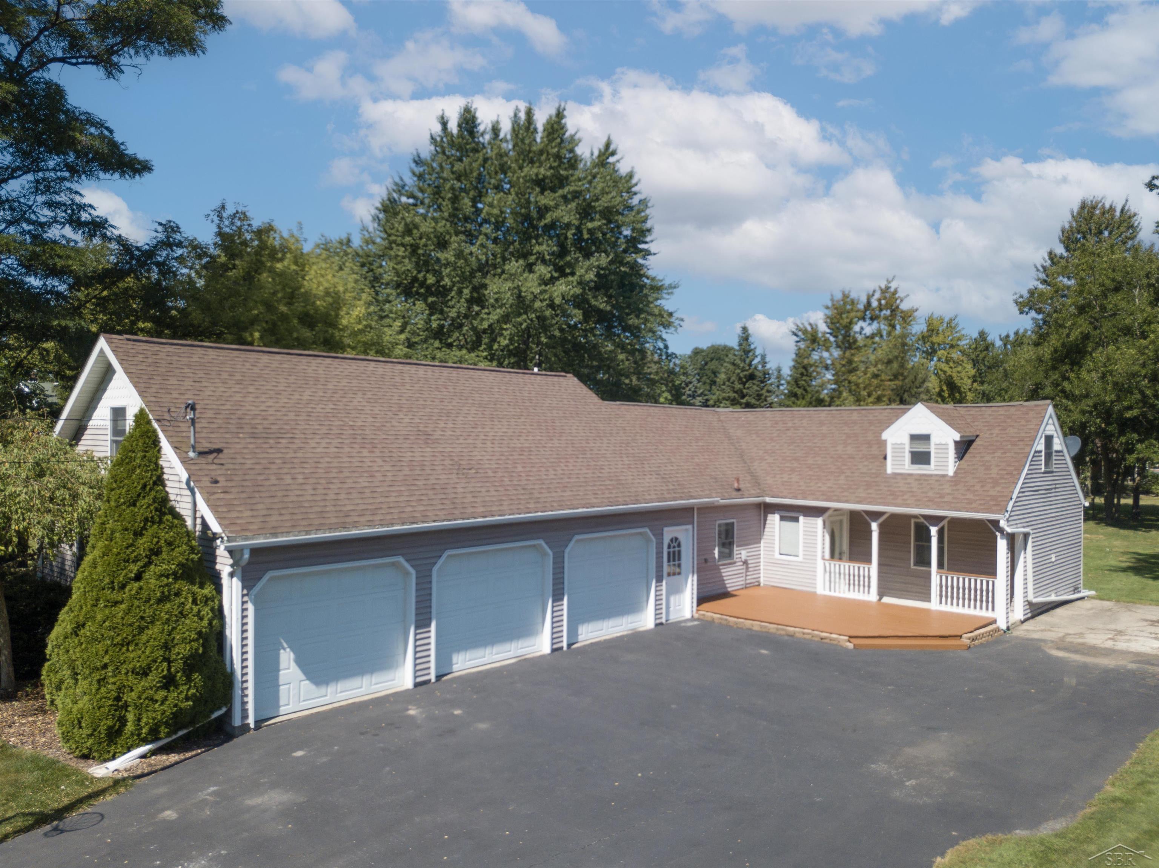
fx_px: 870
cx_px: 580
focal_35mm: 26
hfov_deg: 67.3
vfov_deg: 53.0
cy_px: 434
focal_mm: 4.73
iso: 100
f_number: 2.2
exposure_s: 1/1000
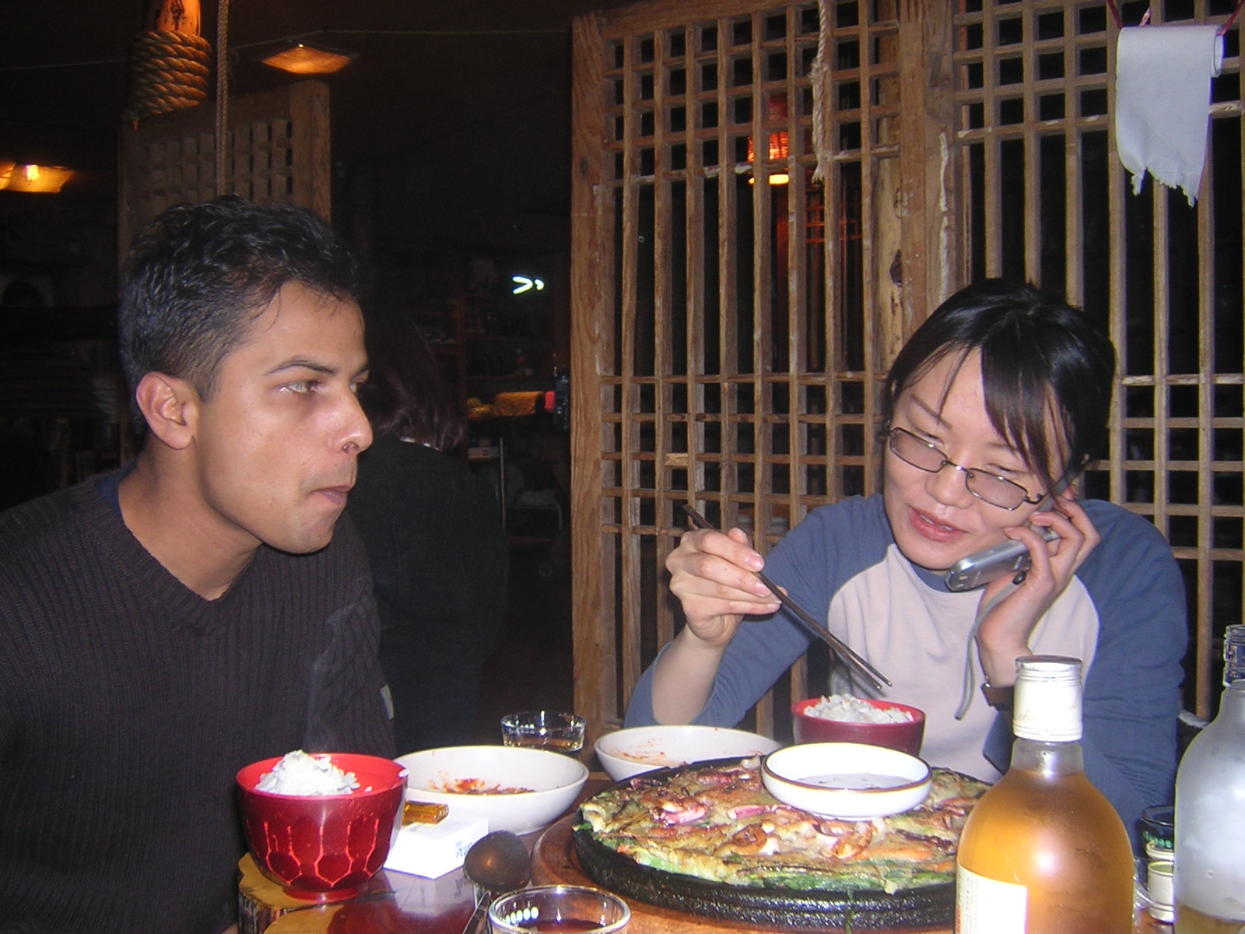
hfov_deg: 51.4
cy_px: 467
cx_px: 622
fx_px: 1295
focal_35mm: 36
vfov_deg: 39.7
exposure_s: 1/60.1
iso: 117
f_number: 2.6
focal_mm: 4.7
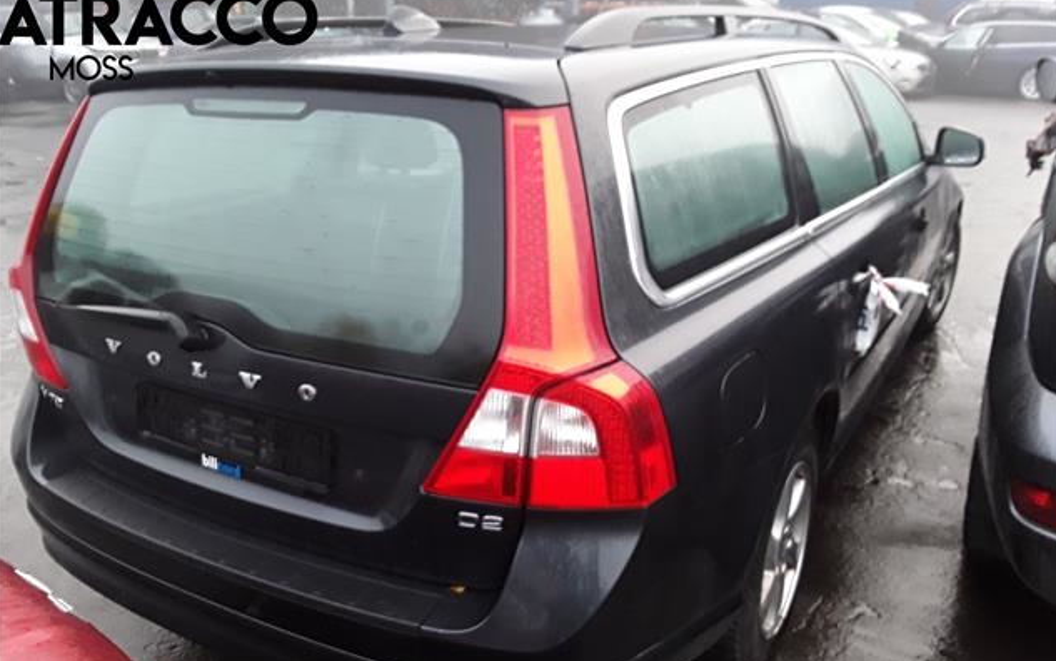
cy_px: 389
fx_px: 864
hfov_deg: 62.9
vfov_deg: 41.7
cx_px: 531
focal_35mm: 30
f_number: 1.9
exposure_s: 1/25
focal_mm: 2.91
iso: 160
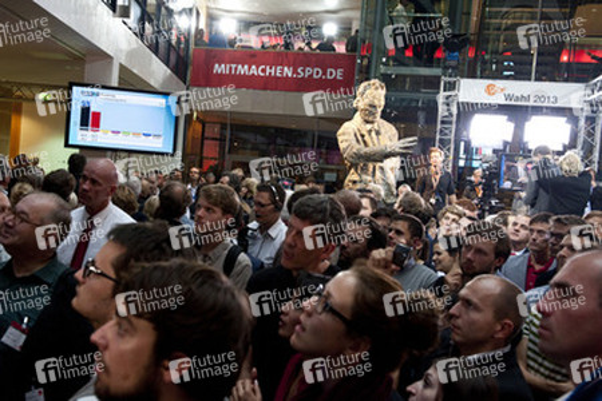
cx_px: 301
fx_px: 602
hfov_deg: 53.1
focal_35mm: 36
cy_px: 200
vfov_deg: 36.9
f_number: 5.6
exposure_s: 1/80
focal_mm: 36
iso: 1250
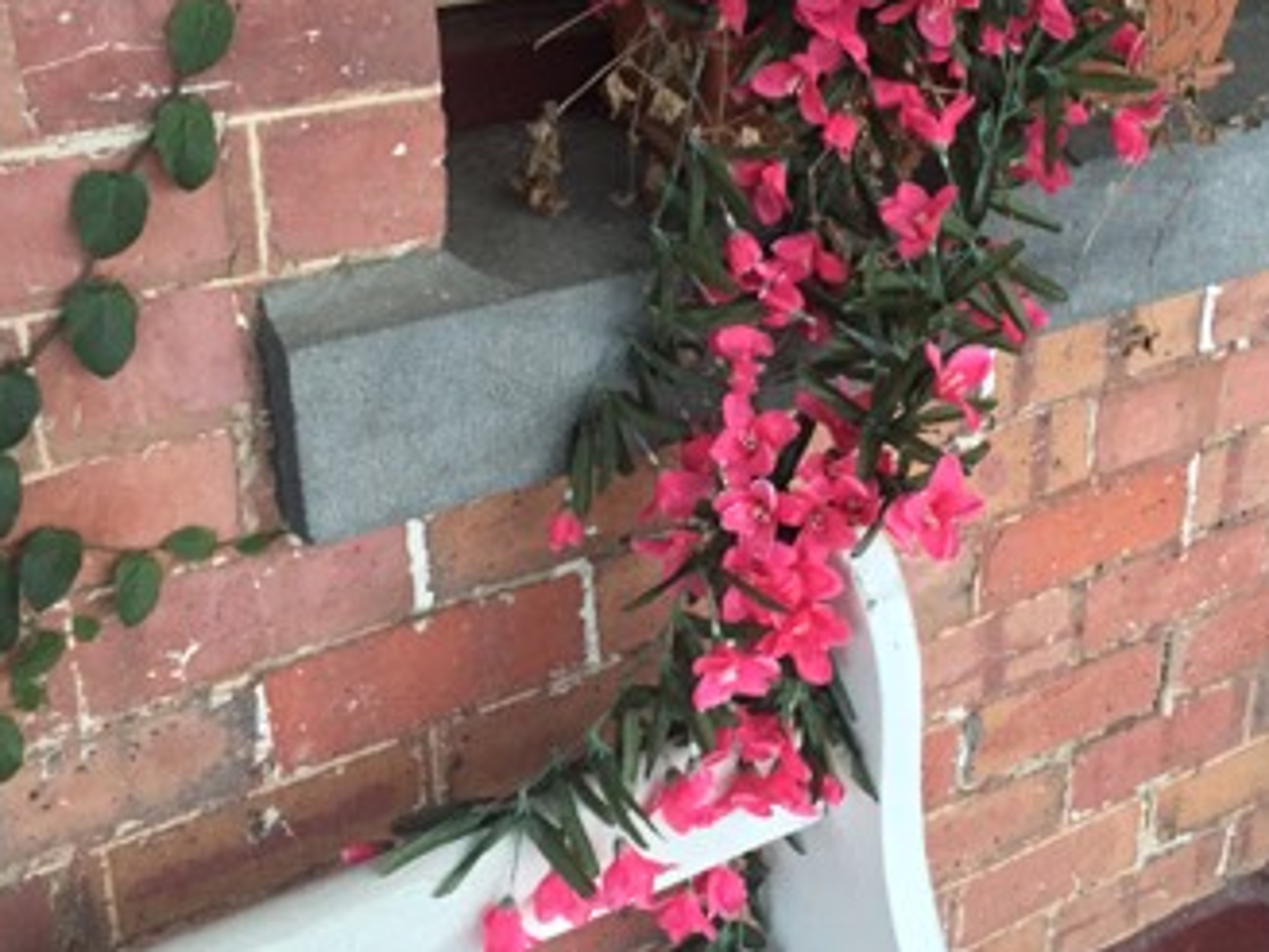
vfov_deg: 31.2
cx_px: 716
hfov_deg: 41.2
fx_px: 1686
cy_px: 290
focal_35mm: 46
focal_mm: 4.15
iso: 500
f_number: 2.2
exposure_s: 1/15
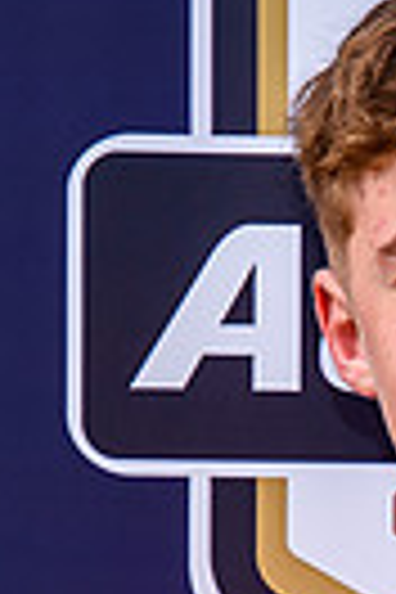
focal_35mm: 552
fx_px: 9107
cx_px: 680
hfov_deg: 2.5
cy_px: 968
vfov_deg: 3.7
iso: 100
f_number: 5.6
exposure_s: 1/160
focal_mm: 50
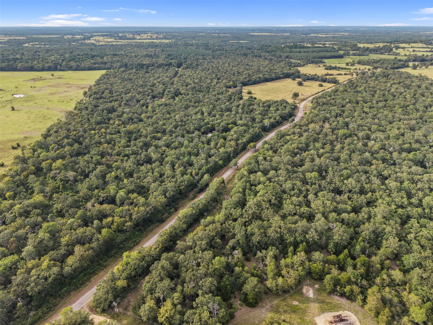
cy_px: 162
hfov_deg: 71.6
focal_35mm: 24
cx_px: 216
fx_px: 300
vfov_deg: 56.8
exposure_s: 1/1000
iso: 200
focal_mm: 8.67
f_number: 1.8
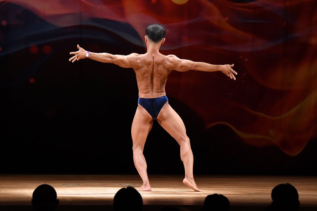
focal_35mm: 225
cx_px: 158
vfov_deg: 6.1
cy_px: 106
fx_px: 1980
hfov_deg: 9.2
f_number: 5.6
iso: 4000
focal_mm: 150
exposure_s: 1/400
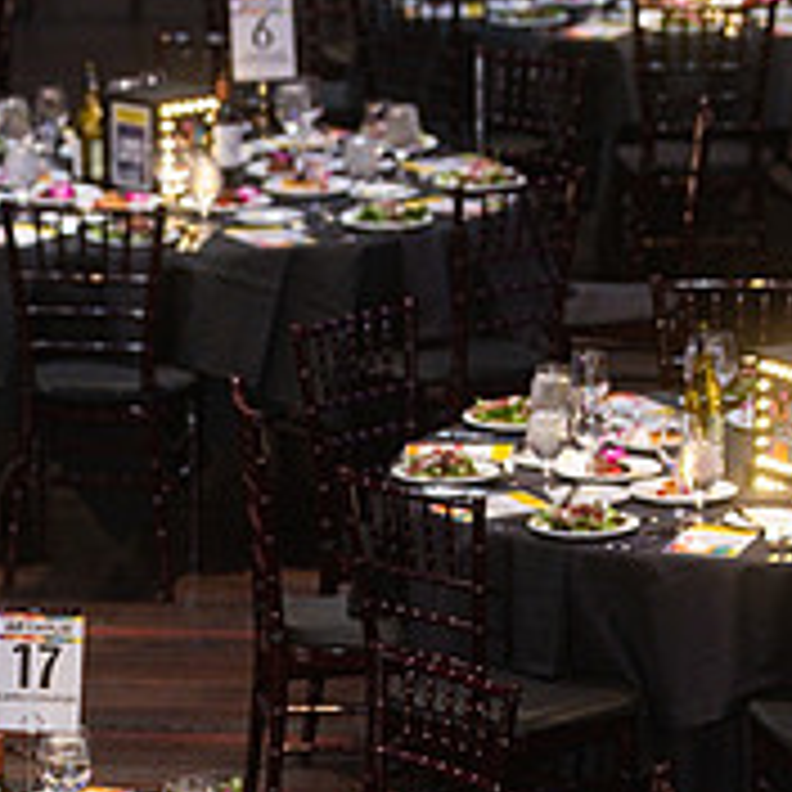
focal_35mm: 285
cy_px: 830
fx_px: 7377
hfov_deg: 6.1
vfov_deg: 6.1
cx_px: -198
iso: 2000
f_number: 2.8
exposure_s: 1/60
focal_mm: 102
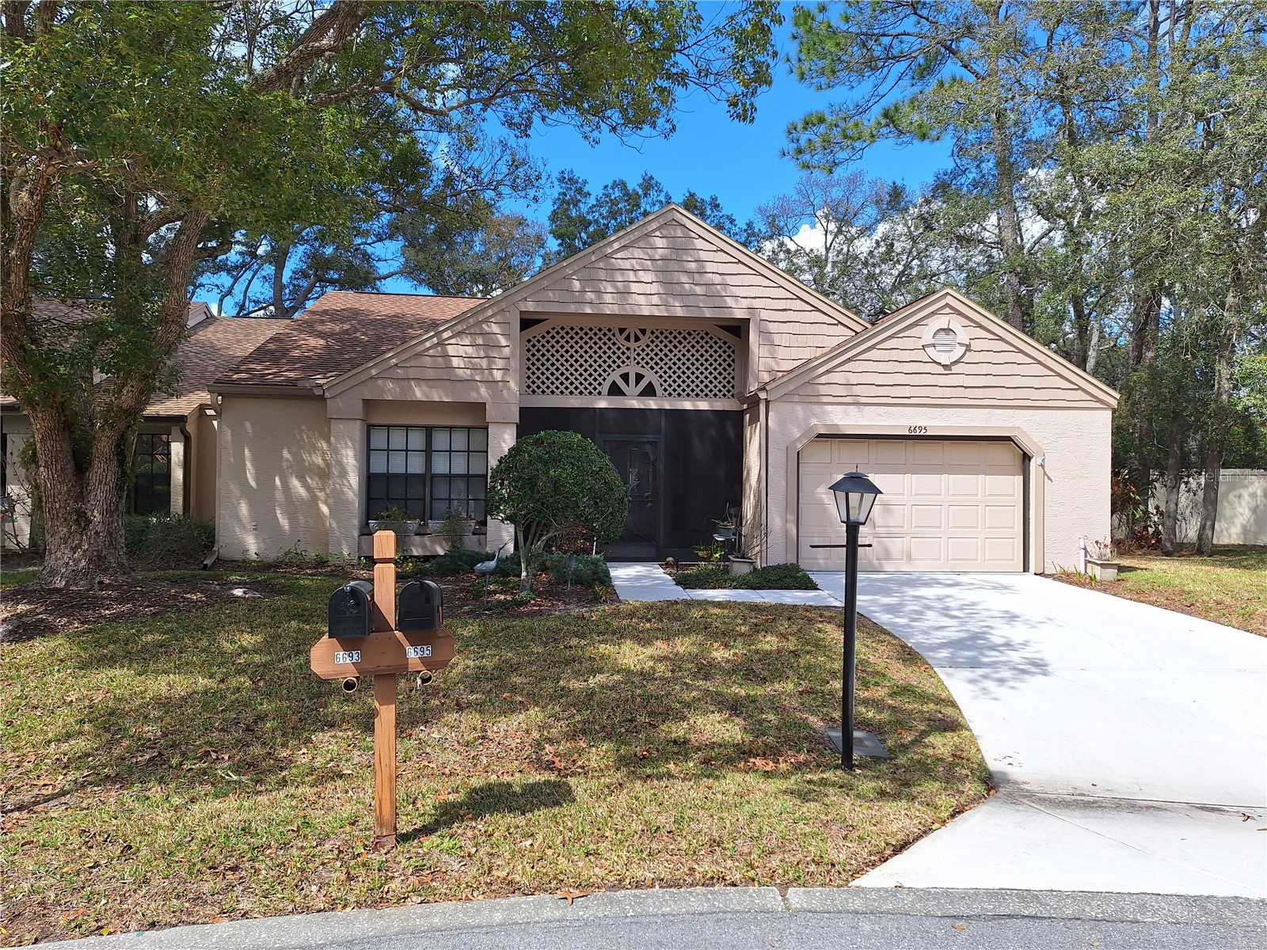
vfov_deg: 58.9
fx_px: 842
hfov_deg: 73.9
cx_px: 634
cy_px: 475
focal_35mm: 23
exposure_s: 1/2004
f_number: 1.8
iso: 40
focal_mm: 5.54
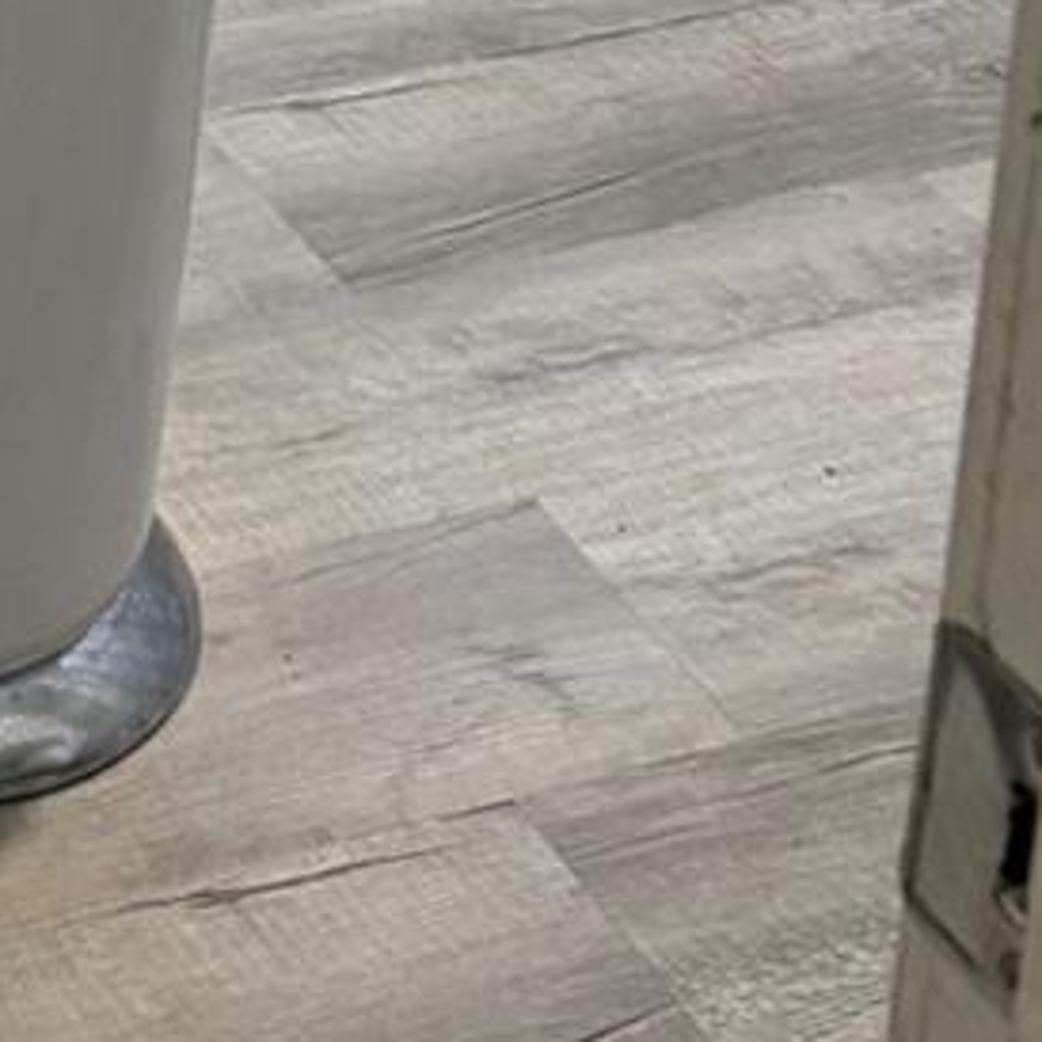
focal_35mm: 119
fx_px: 4053
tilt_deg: -19.3
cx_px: -856
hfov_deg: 13.2
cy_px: -867
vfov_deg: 13.1
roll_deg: +2.3
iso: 320
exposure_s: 1/60
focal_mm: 6.76
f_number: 1.78
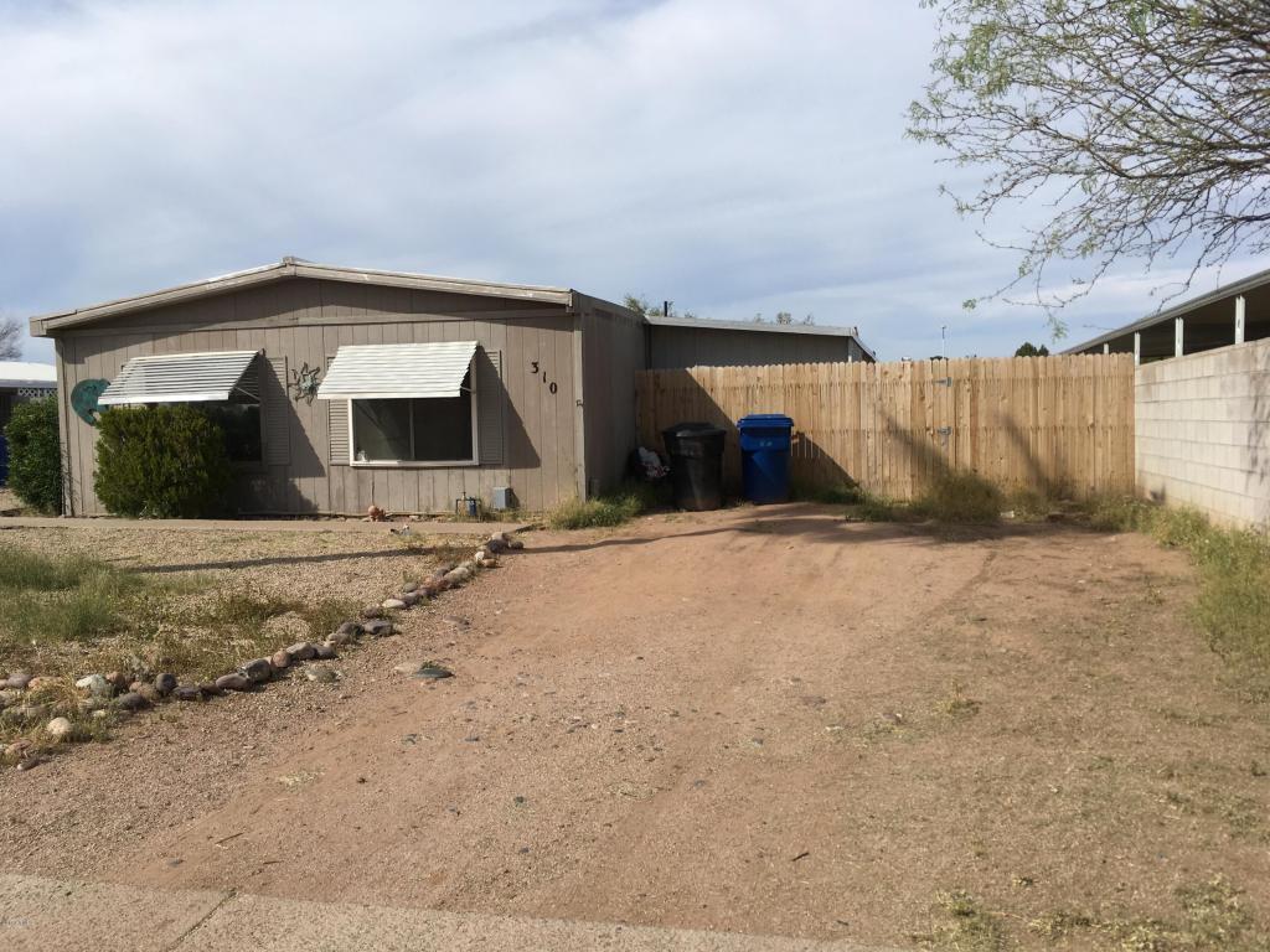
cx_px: 635
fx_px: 1064
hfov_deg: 61.7
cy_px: 476
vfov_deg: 48.2
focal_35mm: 29
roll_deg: +1.6
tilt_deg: -2.8
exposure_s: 1/2653
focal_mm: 4.15
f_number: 2.2
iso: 25
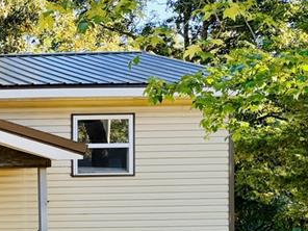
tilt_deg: -1.4
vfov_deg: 17.5
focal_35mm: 83
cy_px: 209
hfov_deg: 19.9
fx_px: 739
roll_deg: +0.4
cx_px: -175
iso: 100
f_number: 1.78
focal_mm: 6.76
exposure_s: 1/543
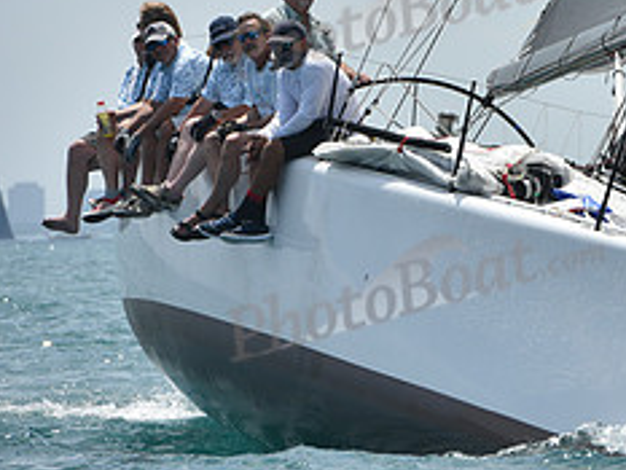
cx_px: 747
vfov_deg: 3.1
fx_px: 8667
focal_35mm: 479
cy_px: 114
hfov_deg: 4.1
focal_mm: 200
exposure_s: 1/1250
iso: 250
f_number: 9
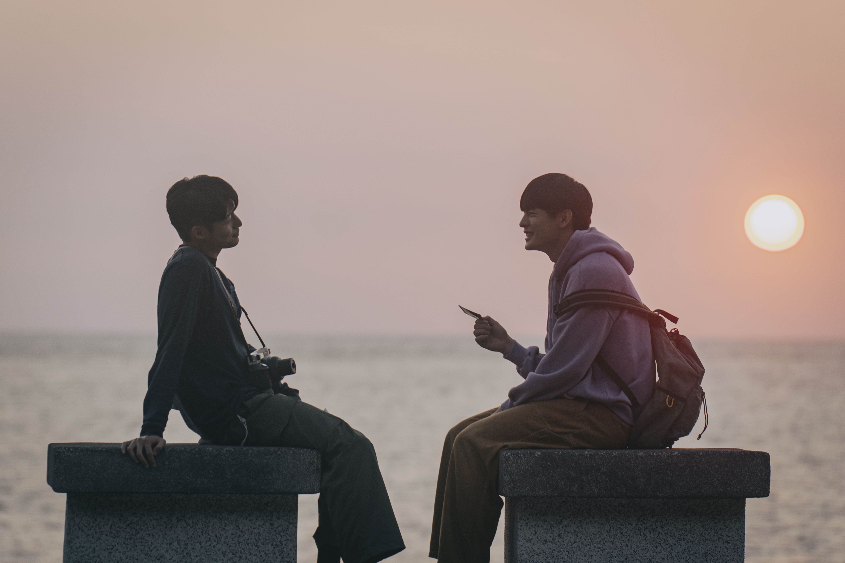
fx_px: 5281
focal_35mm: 225
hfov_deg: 9.1
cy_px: 282
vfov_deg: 6.1
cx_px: 422
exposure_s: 1/320
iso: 200
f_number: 3.2
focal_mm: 150
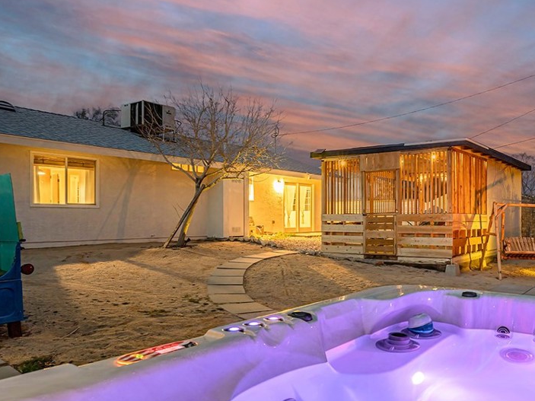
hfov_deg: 61.8
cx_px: 361
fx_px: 433
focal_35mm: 28
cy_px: 218
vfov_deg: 49.7
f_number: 5.6
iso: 320
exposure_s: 1.3
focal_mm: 20
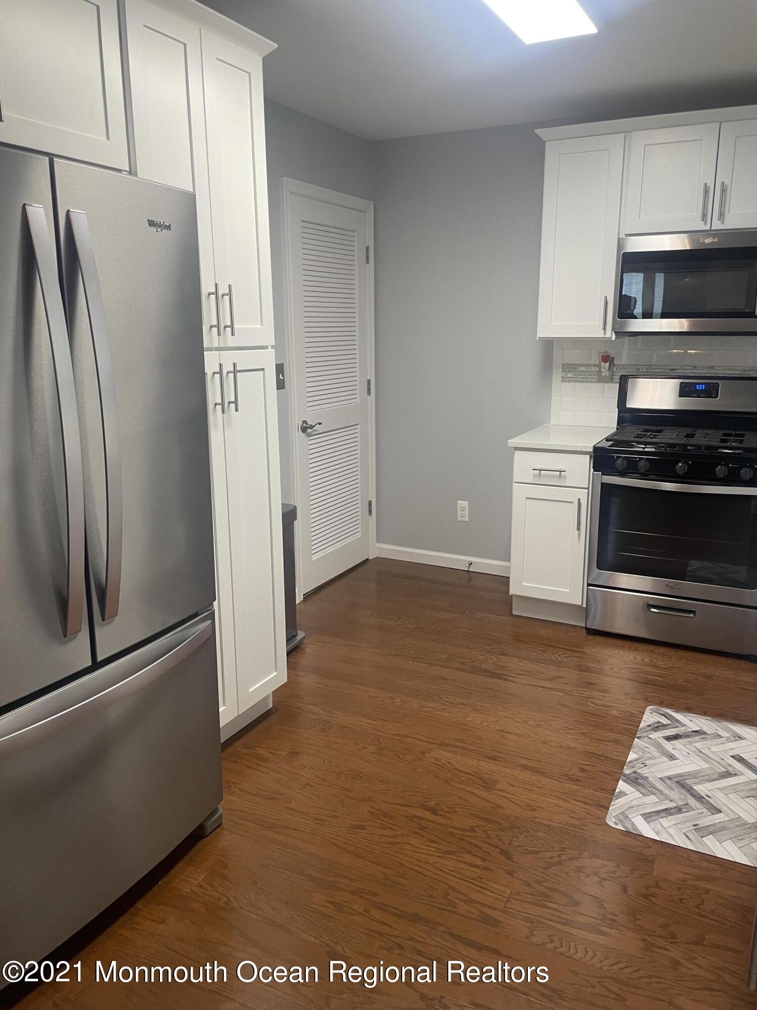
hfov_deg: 53.1
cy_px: 505
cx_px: 378
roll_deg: +0.0
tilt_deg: -13.3
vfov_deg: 67.3
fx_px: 758
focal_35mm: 26
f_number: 1.6
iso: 80
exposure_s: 1/60
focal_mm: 4.2
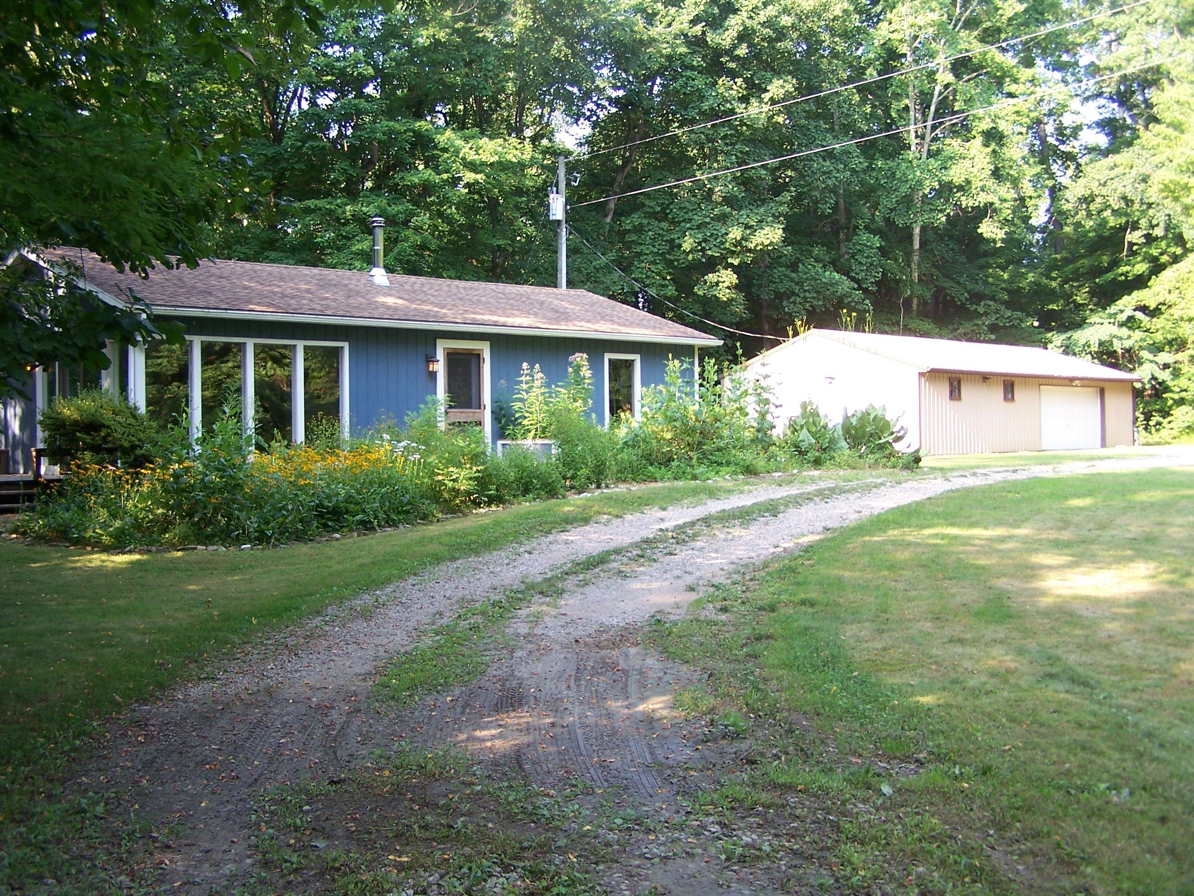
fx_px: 1311
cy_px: 448
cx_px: 597
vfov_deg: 37.7
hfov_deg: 49.0
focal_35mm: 38
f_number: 2.8
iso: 80
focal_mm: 6.3
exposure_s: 1/80
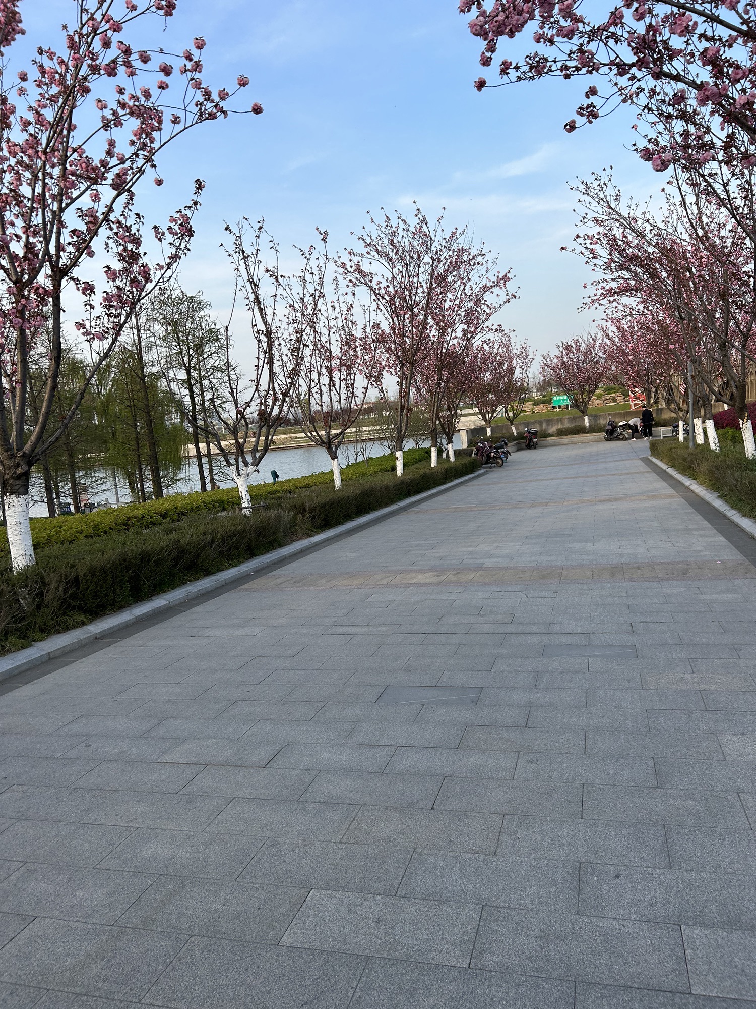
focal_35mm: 26
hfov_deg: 53.1
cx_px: 378
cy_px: 504
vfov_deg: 67.3
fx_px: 757
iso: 50
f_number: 1.5
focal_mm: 5.7
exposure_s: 1/1135
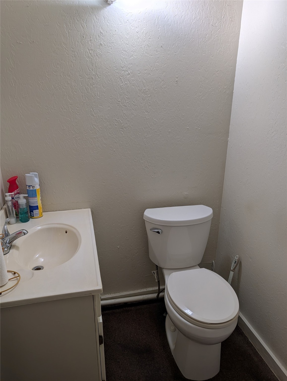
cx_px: 144
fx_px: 265
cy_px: 190
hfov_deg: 56.9
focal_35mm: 24
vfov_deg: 71.5
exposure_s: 1/68.8
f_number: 1.68
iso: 17
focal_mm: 6.9
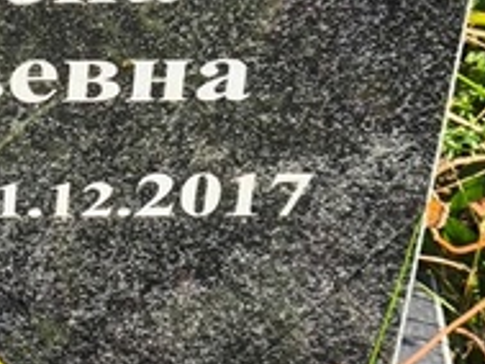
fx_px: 2958
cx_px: -217
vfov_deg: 7.0
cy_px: 205
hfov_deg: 9.2
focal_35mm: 211
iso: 50
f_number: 1.7
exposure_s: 1/690
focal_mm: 4.71
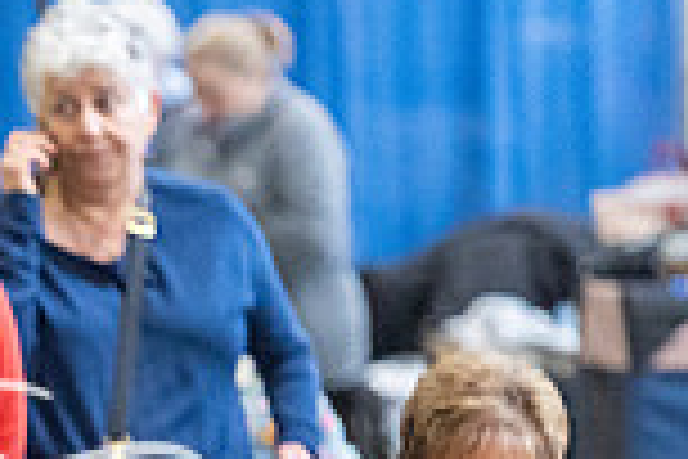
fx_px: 14523
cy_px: 803
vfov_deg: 1.8
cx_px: -544
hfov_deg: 2.7
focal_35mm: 760
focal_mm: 200
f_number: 4
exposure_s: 1/320
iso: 6400
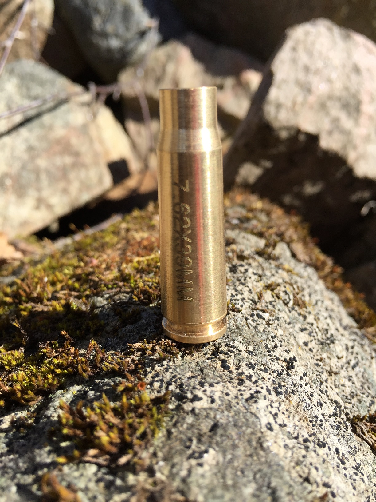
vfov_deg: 61.7
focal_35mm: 29
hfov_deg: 48.2
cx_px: 188
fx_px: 420
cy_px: 251
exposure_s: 1/989
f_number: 2.2
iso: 32
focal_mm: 4.15
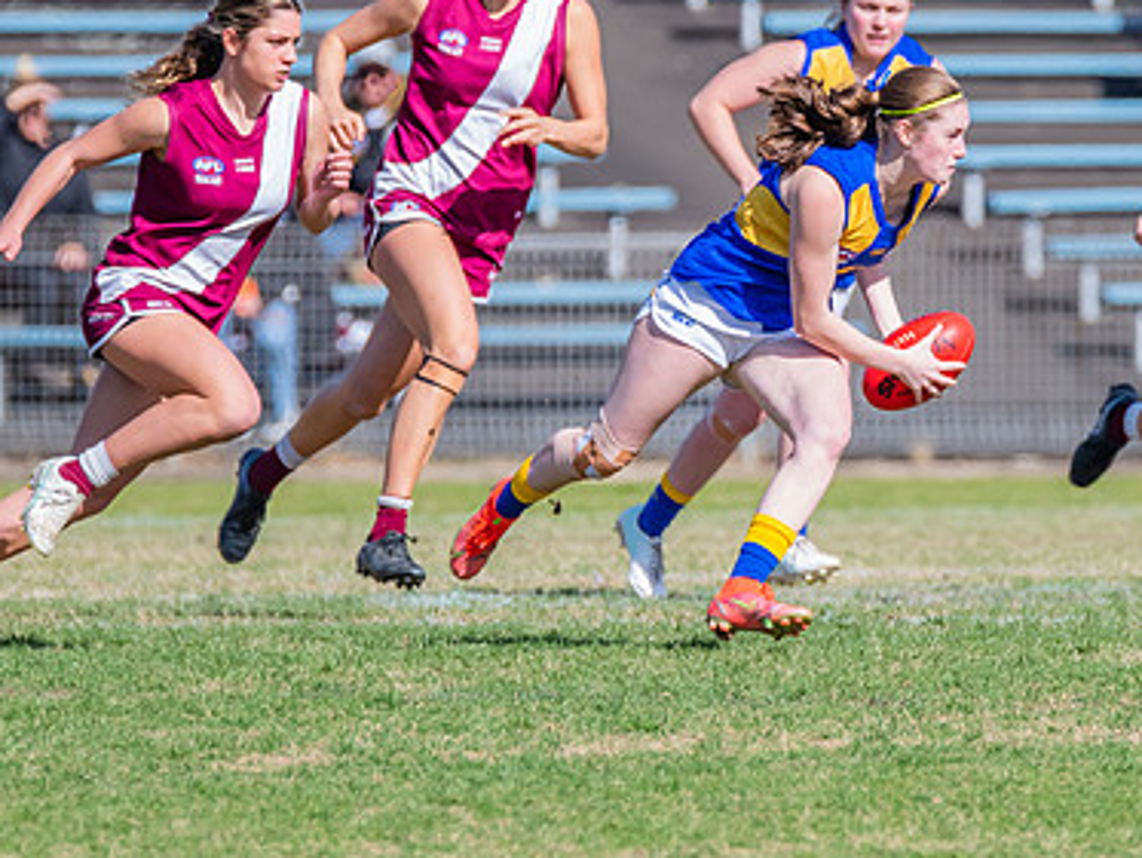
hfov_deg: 1.6
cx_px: 622
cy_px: 290
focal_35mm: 1227
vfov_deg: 1.2
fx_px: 40492
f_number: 9
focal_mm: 600
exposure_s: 1/1600
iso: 800
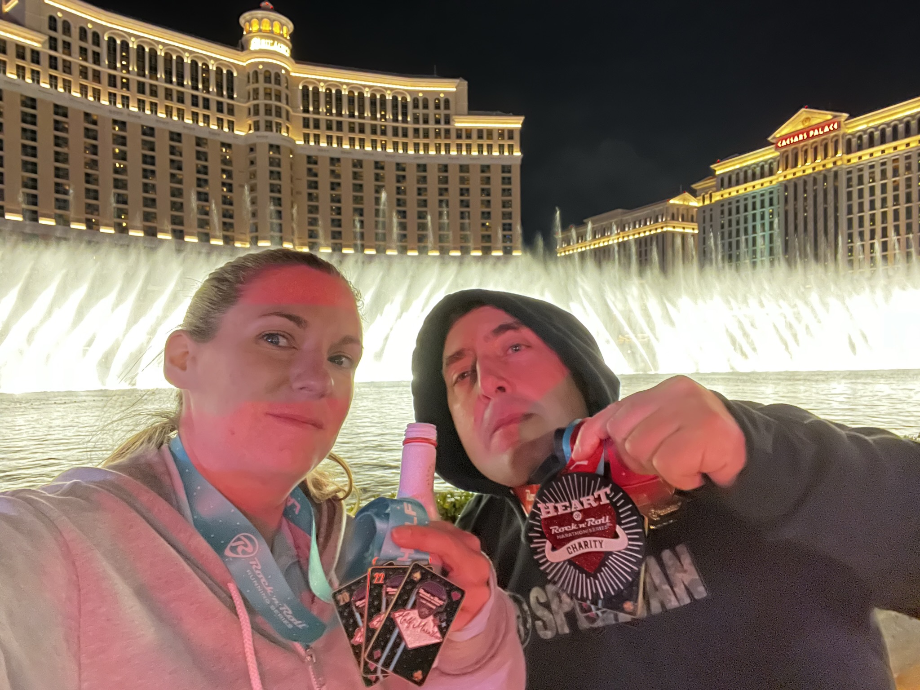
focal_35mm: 23
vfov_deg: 58.9
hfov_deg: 73.9
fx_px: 611
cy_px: 345
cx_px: 460
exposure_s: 1/15
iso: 1600
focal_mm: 2.71
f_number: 2.2
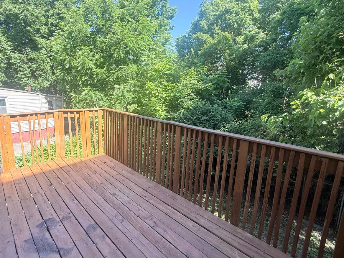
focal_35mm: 18
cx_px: 159
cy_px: 122
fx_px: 179
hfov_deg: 87.6
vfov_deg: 71.5
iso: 50
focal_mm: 2.22
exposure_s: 1/218
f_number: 2.2
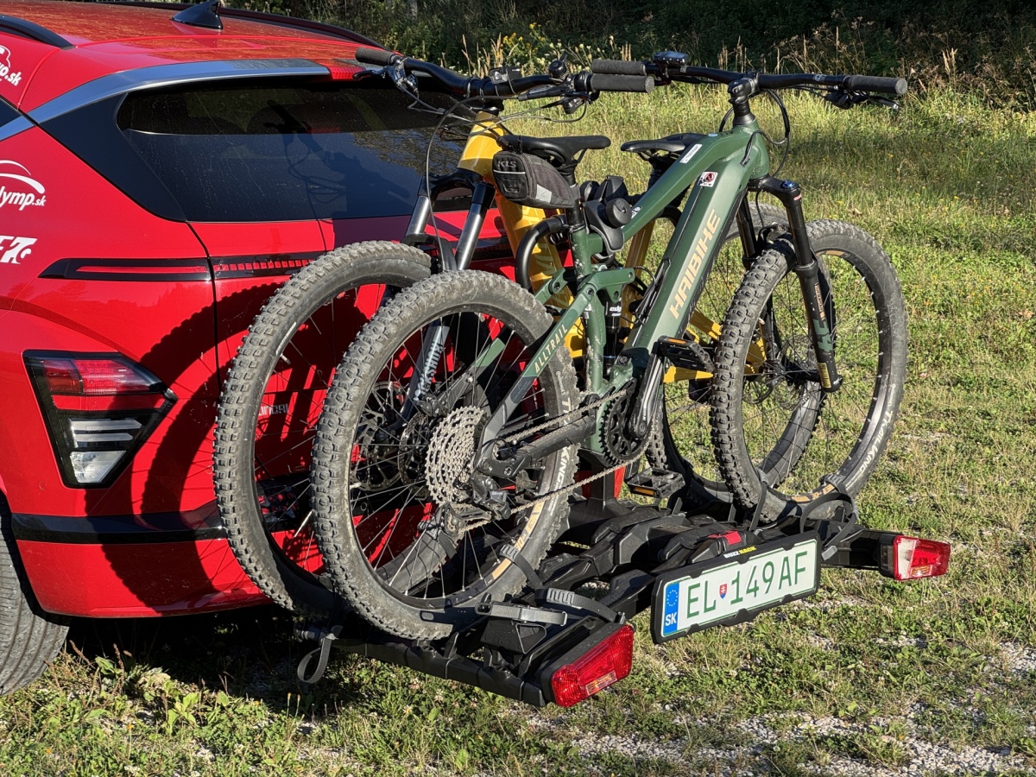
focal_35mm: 77
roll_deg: +3.1
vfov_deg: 19.1
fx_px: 2304
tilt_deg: -9.5
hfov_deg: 25.3
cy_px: 388
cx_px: 518
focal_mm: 9
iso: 25
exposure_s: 1/208
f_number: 2.8
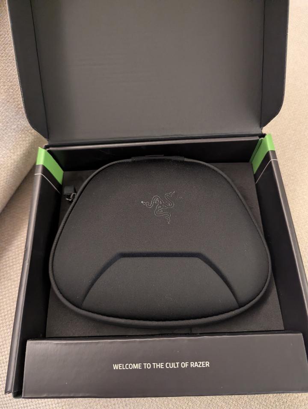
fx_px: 284
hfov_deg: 56.9
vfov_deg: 71.5
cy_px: 204
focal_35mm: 24
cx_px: 154
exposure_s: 1/54.8
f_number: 1.85
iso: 1712
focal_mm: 6.81
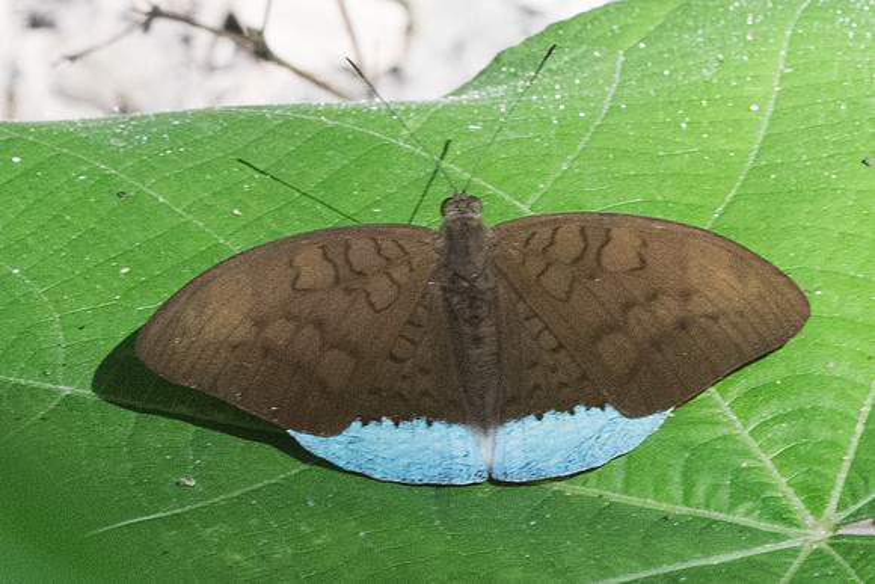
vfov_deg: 1.4
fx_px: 24586
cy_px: 434
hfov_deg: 2.0
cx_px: 273
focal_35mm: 1011
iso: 1000
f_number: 9
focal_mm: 150
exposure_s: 1/320
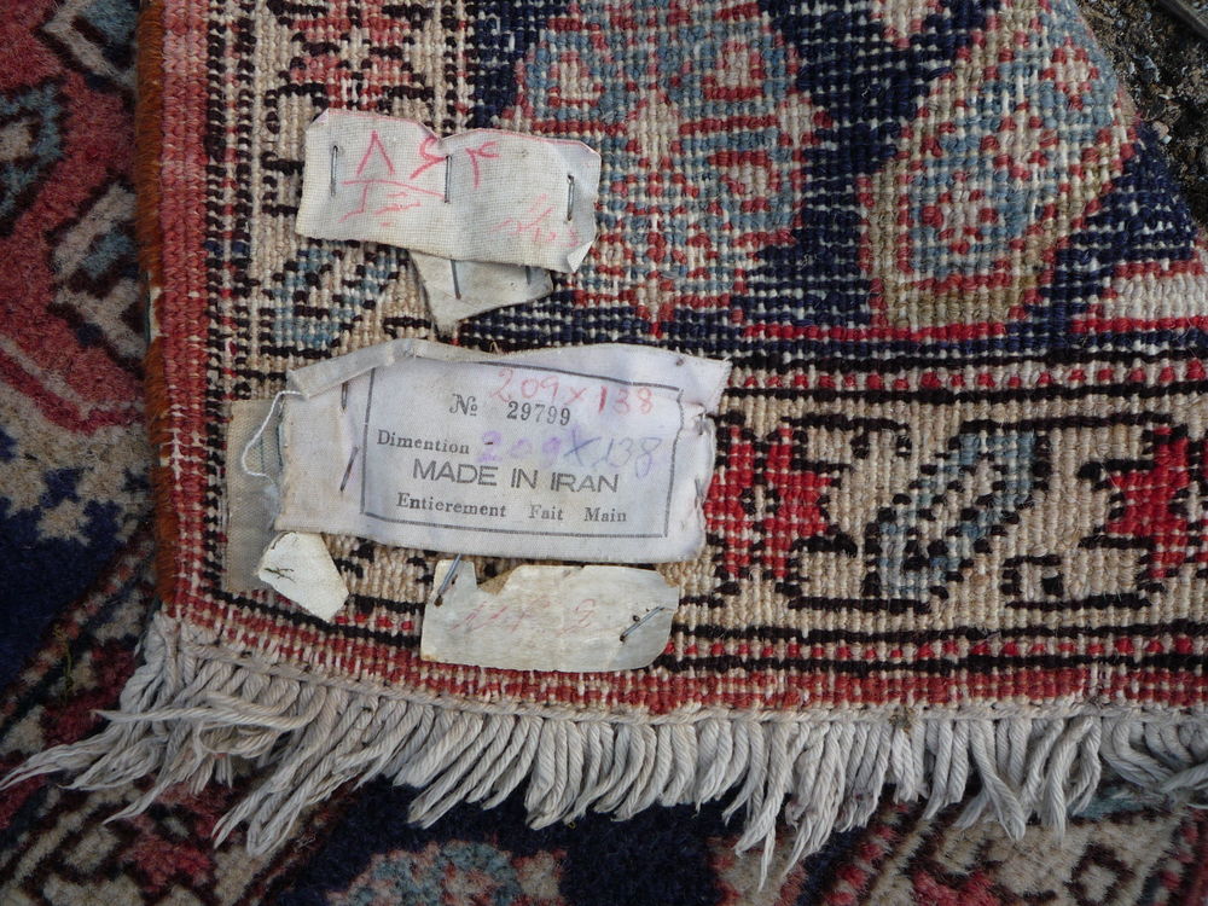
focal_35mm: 30
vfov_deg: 46.8
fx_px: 1047
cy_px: 453
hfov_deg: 60.0
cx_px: 604
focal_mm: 5.2
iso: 100
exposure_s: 1/200
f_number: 4
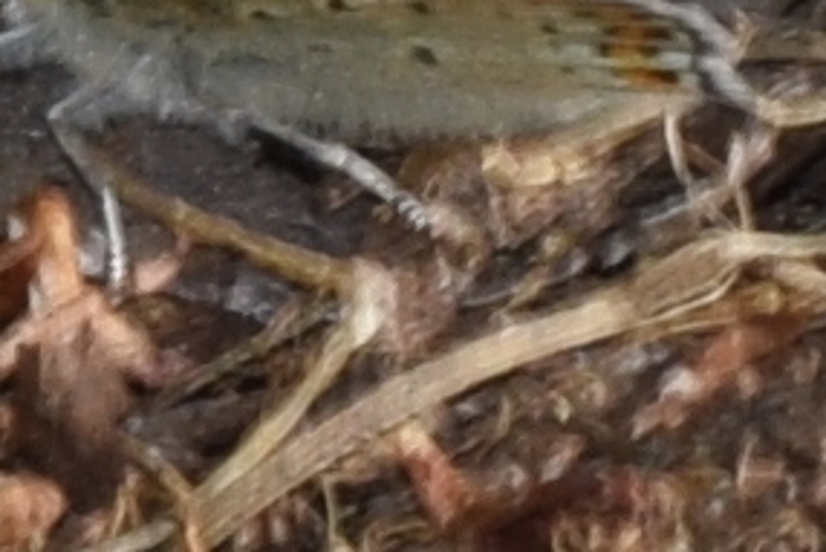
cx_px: 563
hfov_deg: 2.9
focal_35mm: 705
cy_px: -280
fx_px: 16183
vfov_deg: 2.0
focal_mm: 140
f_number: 13
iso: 100
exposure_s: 1/160
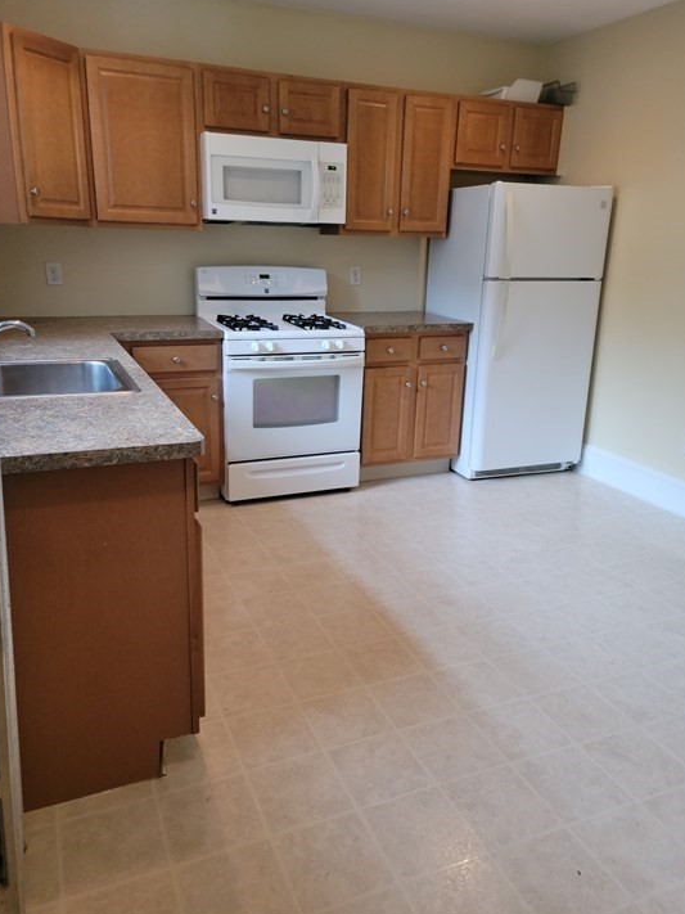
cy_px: 449
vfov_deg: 65.3
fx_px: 713
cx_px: 355
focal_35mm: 27
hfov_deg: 51.3
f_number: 1.8
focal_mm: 7
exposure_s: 1/60
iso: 200
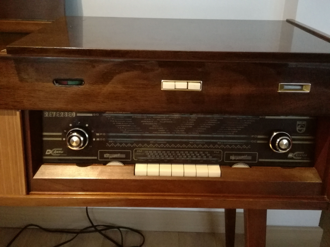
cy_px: 124
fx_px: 257
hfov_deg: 65.3
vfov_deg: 51.4
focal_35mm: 27
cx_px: 165
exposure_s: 1/15
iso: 1000
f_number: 2
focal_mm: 3.79
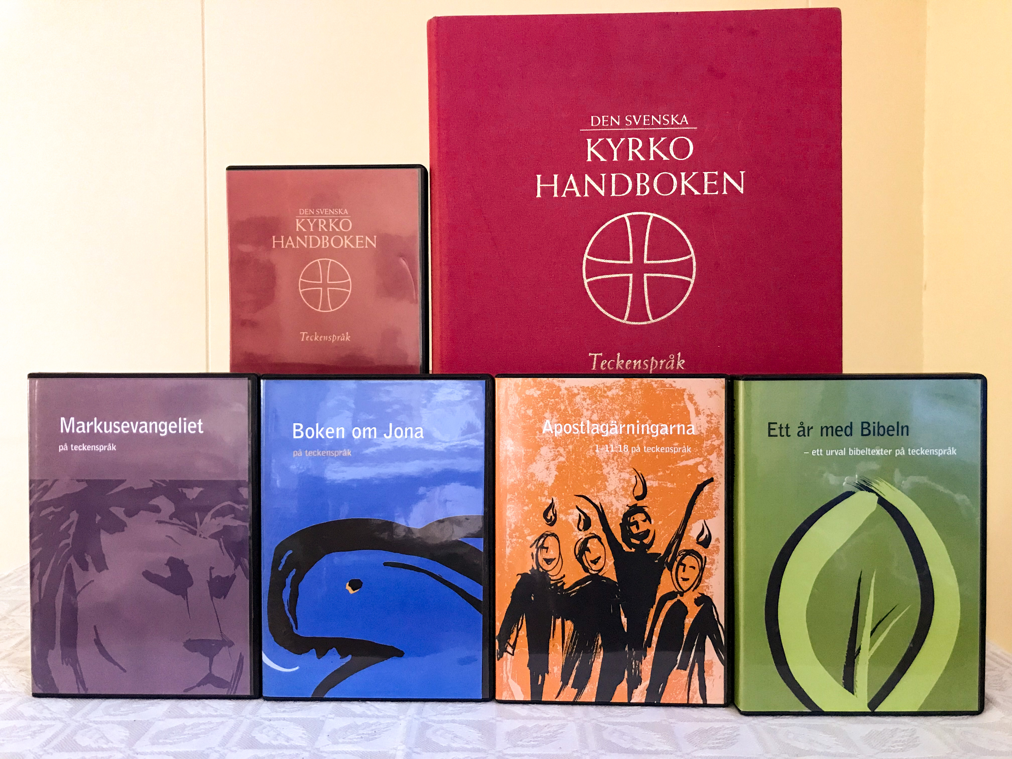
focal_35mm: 28
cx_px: 506
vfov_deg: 49.7
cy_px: 380
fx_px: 819
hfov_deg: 63.4
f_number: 1.8
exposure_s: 1/6
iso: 100
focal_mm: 3.99
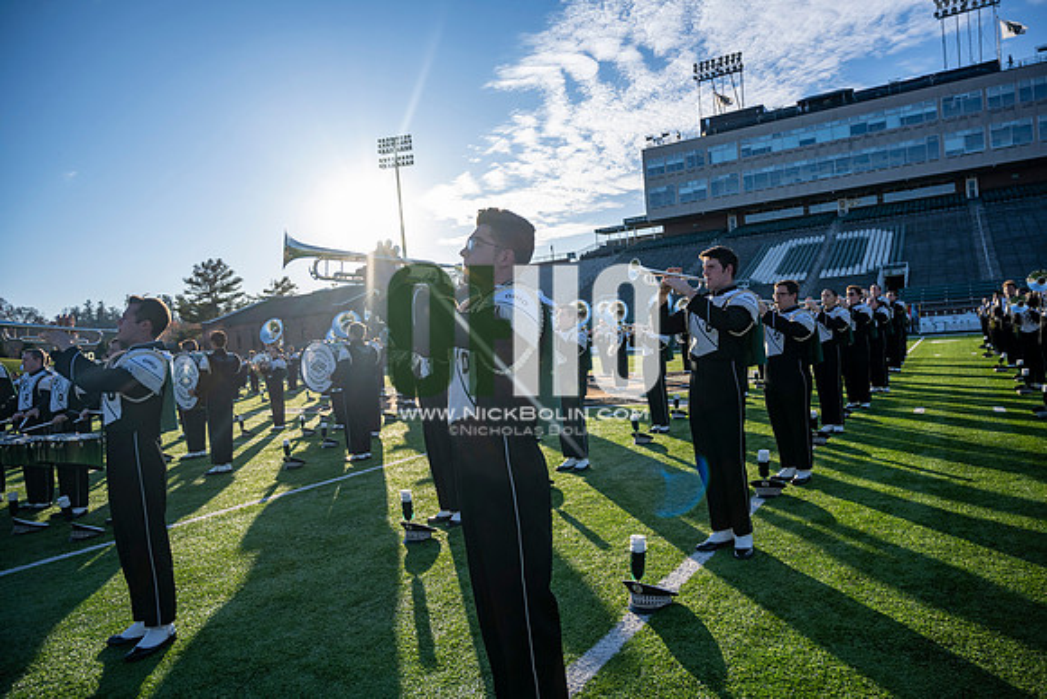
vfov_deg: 53.2
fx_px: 698
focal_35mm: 24
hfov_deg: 73.7
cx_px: 524
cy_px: 350
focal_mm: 24
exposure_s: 1/800
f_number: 4
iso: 80
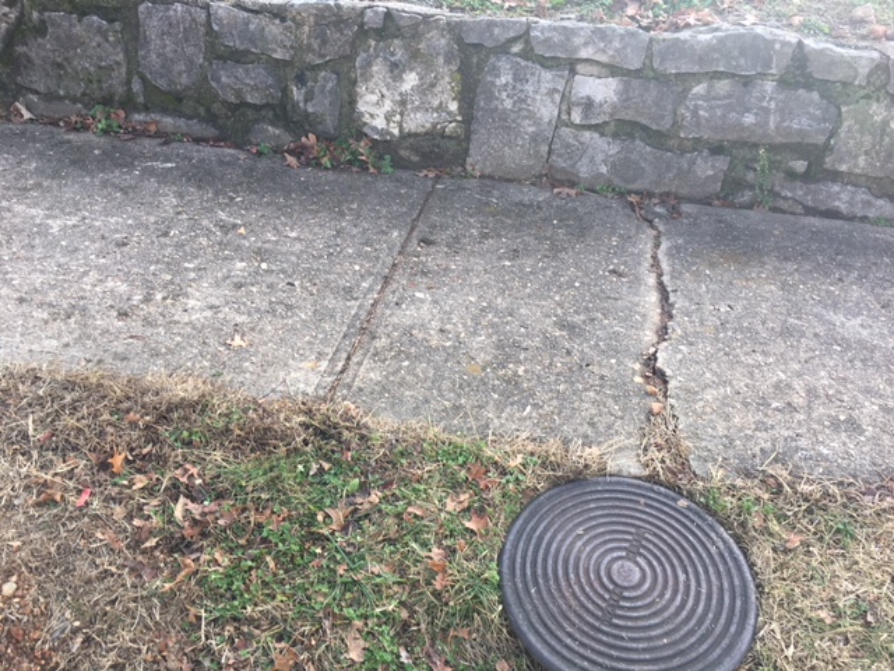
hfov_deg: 61.7
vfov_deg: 48.2
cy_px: 336
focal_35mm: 29
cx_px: 447
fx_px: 749
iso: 25
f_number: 2.2
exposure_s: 1/231
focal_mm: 4.15
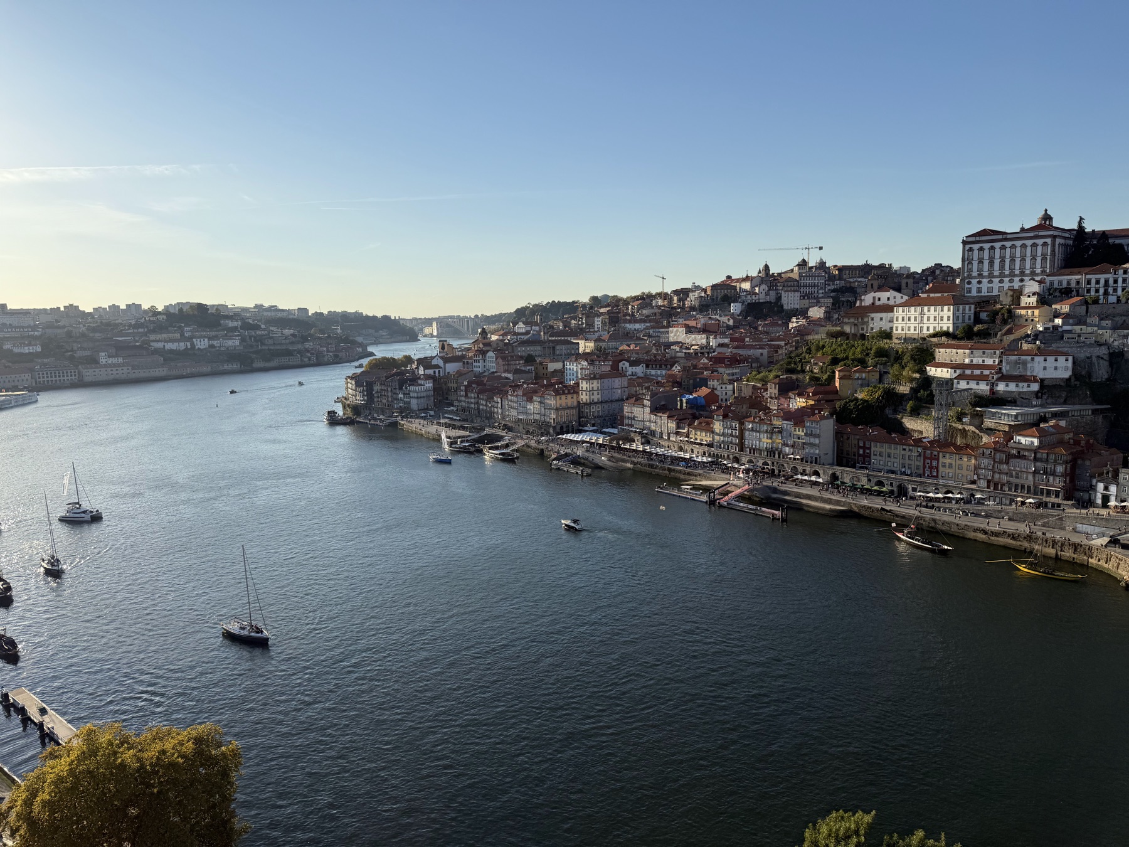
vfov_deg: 56.8
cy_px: 424
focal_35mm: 24
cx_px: 564
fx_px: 783
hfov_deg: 71.6
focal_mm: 6.76
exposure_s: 1/5714
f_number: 1.78
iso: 80
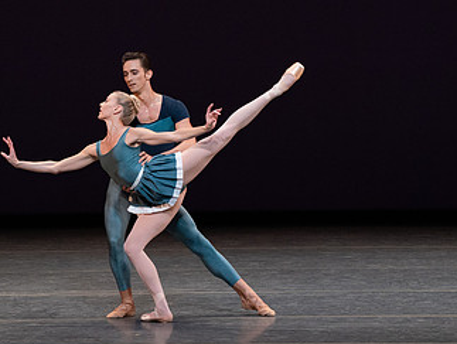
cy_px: 81
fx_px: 6040
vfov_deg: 3.3
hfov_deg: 4.3
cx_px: 105
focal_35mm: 457
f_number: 8
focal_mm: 265
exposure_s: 1/400
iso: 5000
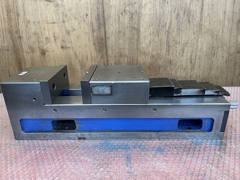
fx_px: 180
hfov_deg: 67.3
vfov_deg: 53.1
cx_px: 120
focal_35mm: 26
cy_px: 90
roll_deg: +2.1
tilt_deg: -22.1
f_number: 1.6
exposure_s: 1/60
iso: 160
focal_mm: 5.1
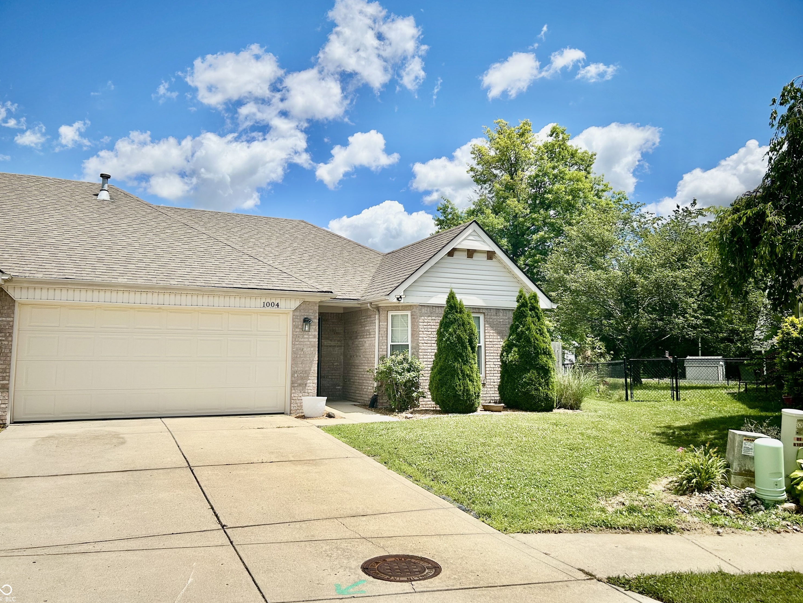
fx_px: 626
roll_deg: +0.1
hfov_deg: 65.3
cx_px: 393
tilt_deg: +5.3
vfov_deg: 51.4
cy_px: 296
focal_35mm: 27
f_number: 1.5
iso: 50
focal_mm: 5.7
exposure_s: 1/8000
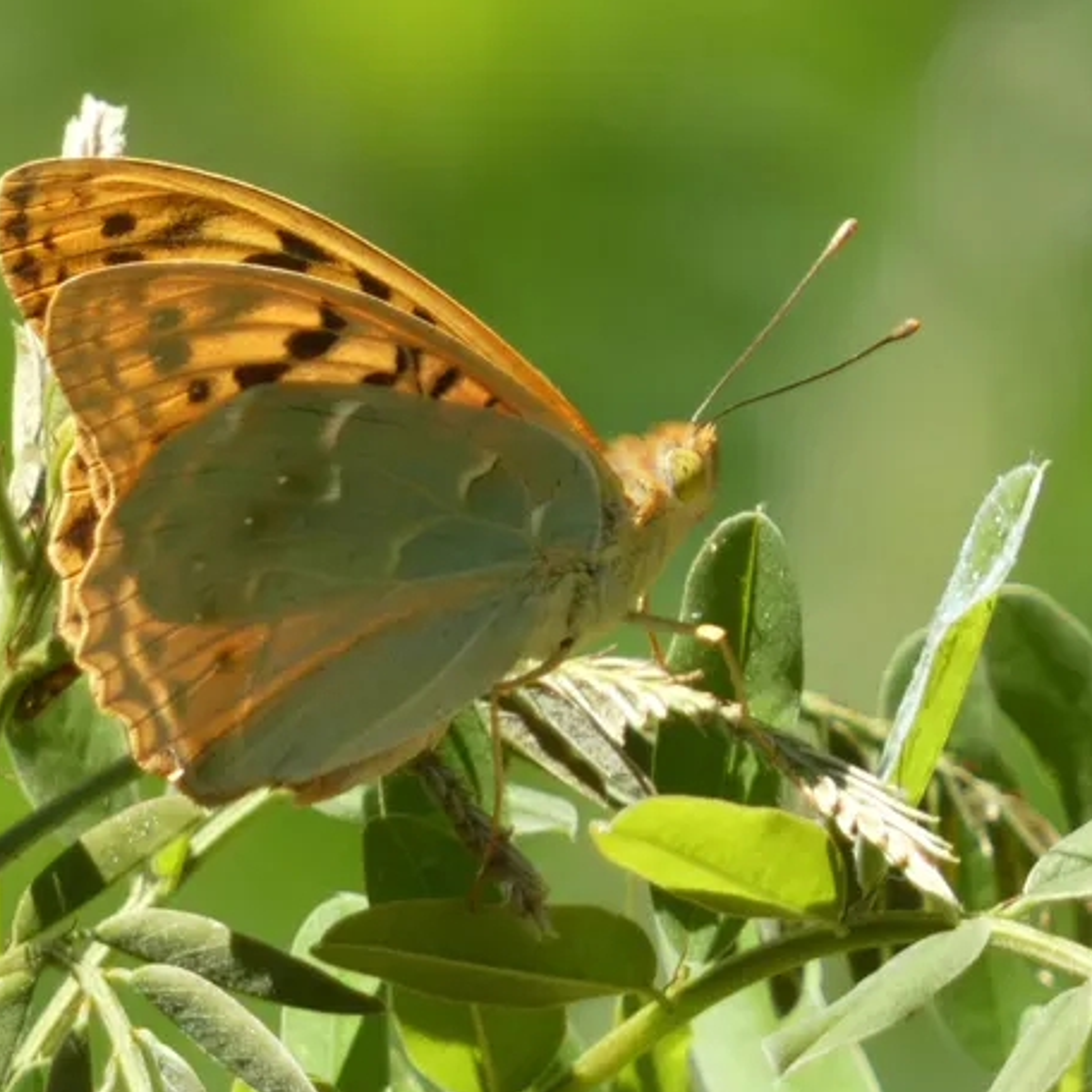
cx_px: 407
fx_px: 49181
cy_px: 527
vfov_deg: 1.3
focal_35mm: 1378
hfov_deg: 1.3
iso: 80
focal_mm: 198.9
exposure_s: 1/160
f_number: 5.7
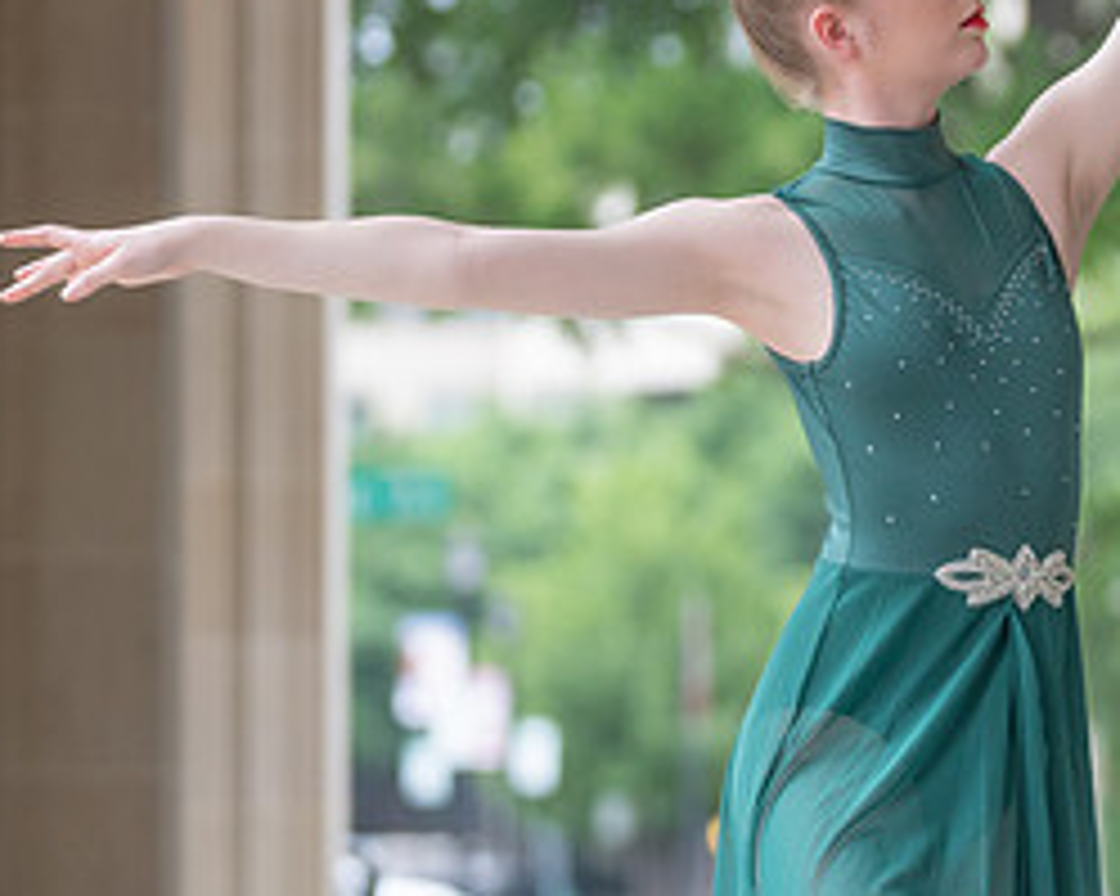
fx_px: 8847
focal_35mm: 267
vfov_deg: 5.8
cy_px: 143
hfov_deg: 7.2
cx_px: 959
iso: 320
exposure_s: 1/320
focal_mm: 107
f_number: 2.8
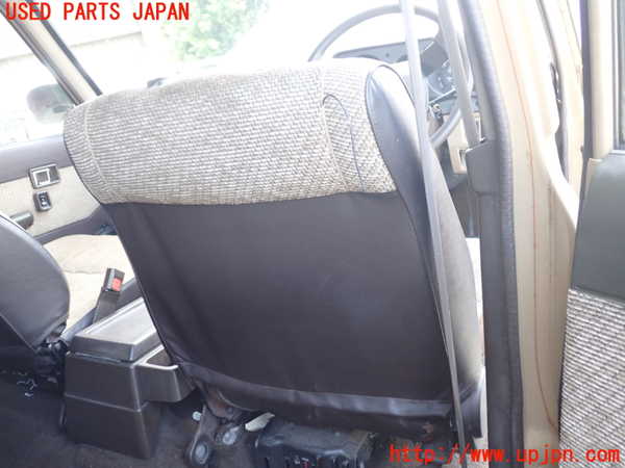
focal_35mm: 30
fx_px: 542
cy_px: 234
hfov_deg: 60.0
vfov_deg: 46.8
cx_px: 312
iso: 200
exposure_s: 1/50
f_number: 2.3
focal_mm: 5.4
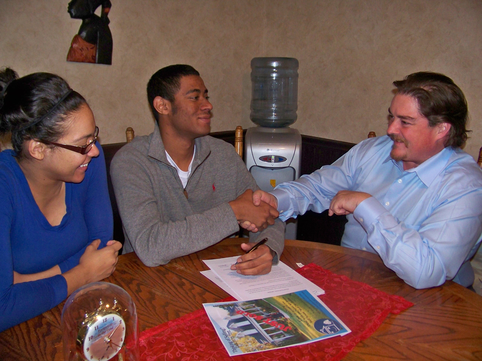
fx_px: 459
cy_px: 180
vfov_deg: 42.9
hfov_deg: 55.4
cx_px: 241
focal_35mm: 33
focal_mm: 5.85
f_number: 2.8
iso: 200
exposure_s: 1/30
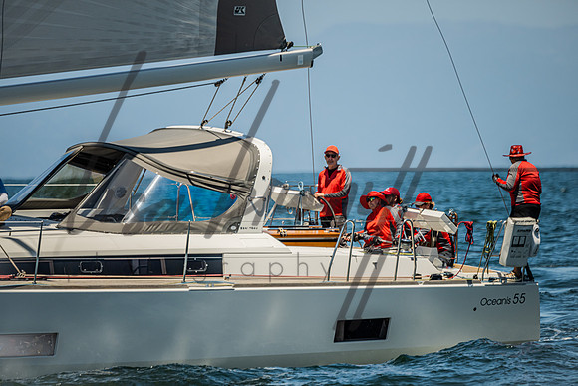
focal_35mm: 400
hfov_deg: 5.2
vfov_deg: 3.4
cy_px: 193
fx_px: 6423
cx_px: 289
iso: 320
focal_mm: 400
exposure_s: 1/1600
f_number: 5.6
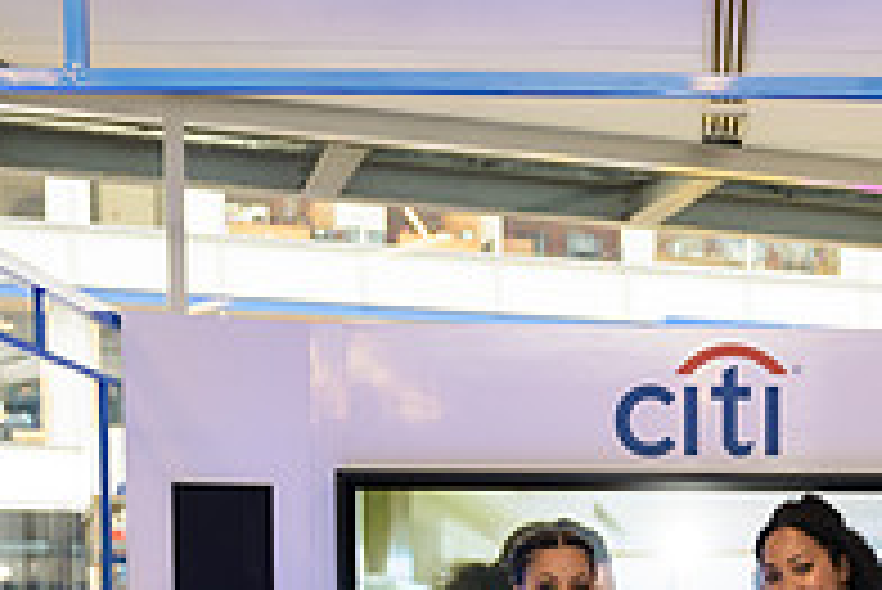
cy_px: 790
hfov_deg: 25.7
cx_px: 747
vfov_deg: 16.6
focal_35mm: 77
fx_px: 1888
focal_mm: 26
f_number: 3.2
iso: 400
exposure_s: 1/125
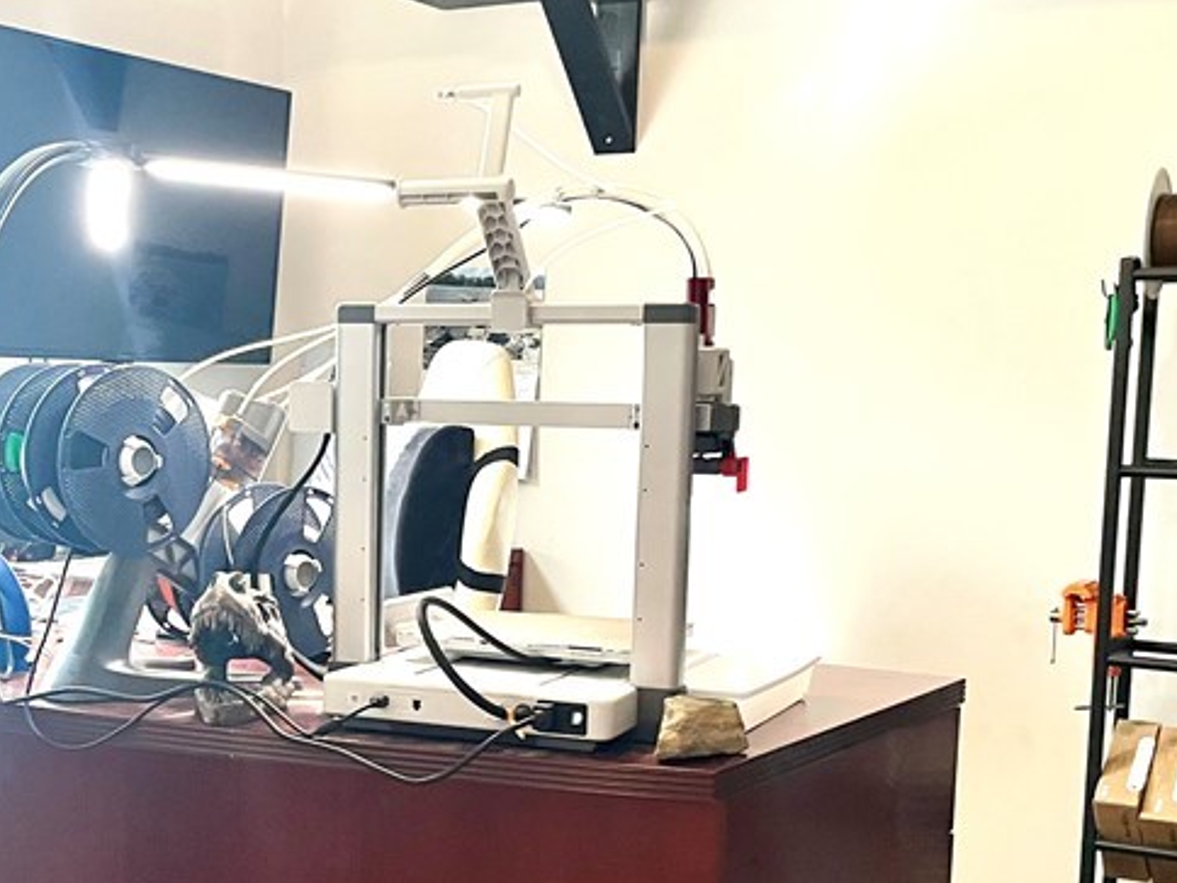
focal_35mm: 55
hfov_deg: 34.5
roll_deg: -2.0
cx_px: 365
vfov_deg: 26.3
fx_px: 1870
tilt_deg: -8.5
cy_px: 618
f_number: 1.6
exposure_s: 1/60
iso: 160
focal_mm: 5.1
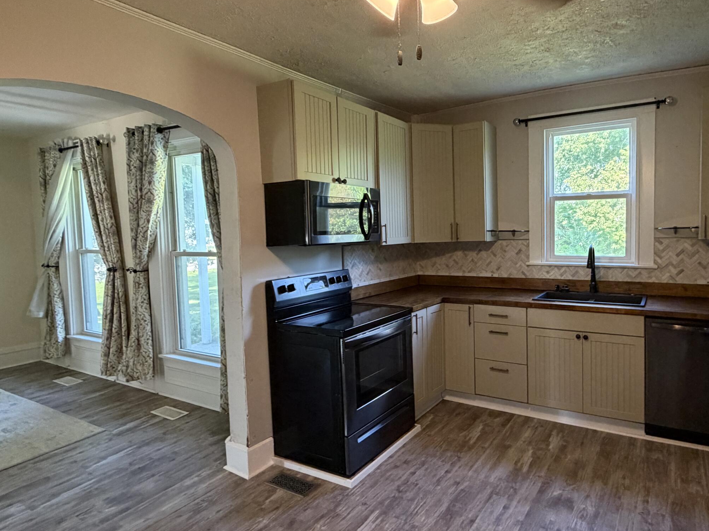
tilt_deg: -3.2
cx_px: 452
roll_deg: +1.6
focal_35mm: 21
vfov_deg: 63.4
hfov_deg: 77.3
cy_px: 252
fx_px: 430
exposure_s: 1/60
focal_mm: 2.22
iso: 400
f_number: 2.2
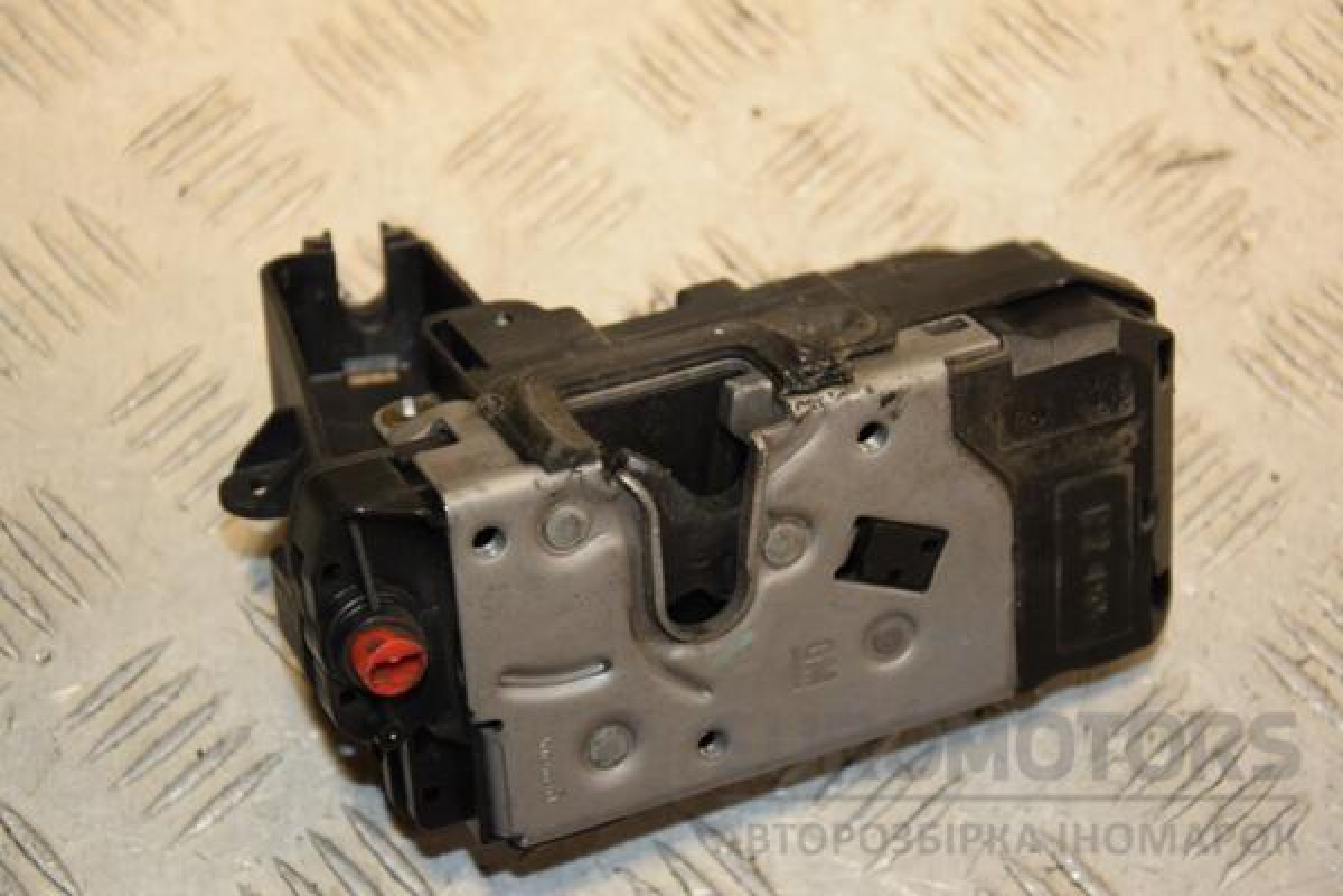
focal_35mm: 87
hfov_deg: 23.4
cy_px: 448
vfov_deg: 15.7
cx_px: 672
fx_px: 3245
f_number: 5.6
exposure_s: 1/200
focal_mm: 58
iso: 800
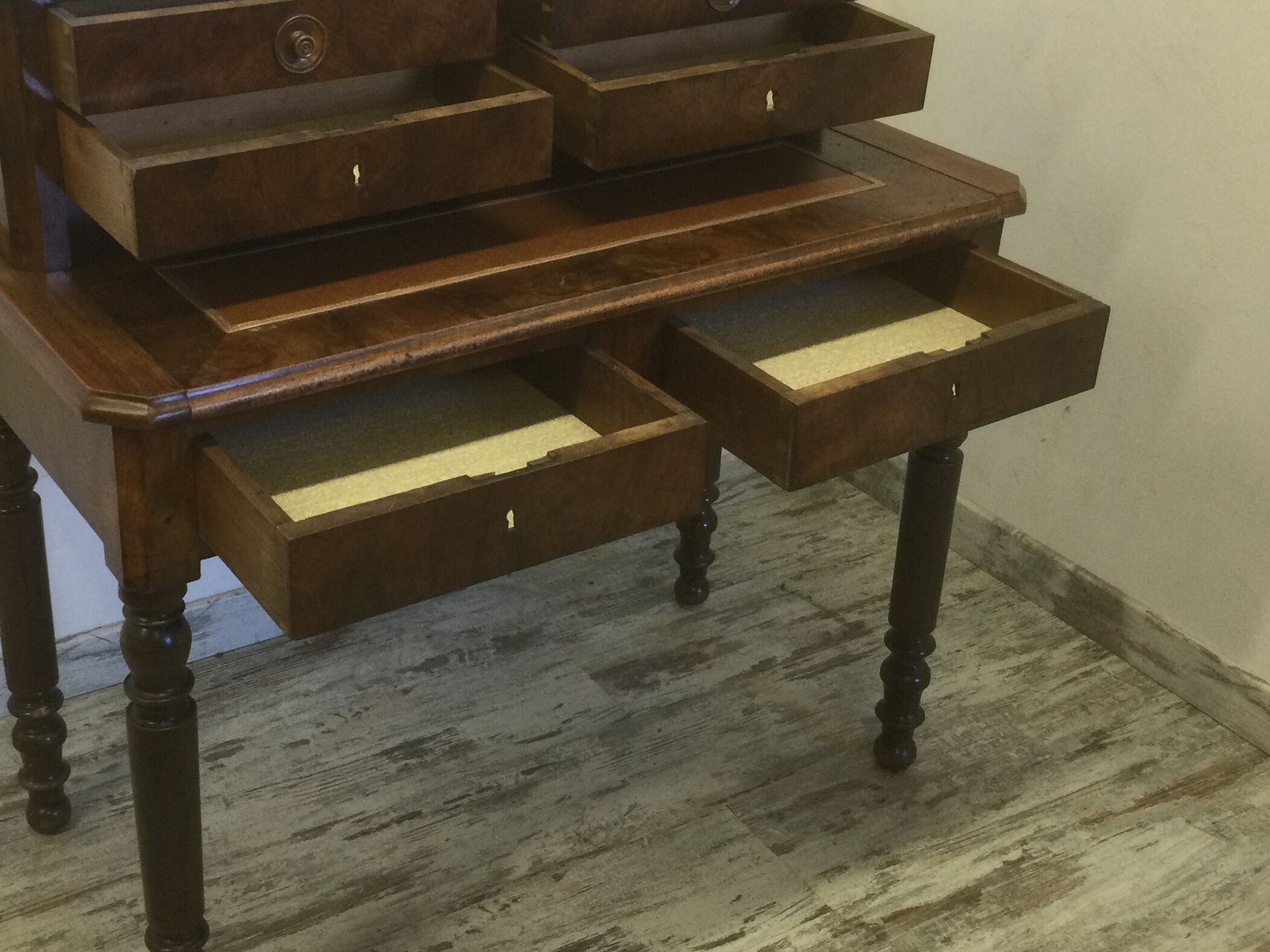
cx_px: 511
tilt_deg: -27.4
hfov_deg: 39.5
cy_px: 404
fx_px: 1761
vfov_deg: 30.2
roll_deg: -1.8
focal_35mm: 48
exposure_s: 1/33
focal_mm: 3.3
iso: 64
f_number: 2.4
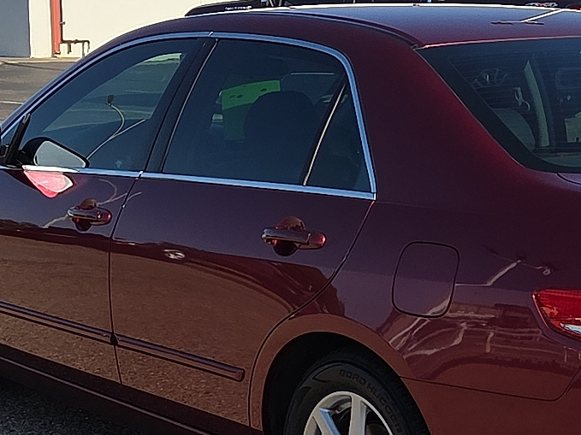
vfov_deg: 14.9
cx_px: 465
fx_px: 1661
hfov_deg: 19.6
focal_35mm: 99
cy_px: 255
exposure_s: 1/10000
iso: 78
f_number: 1.8
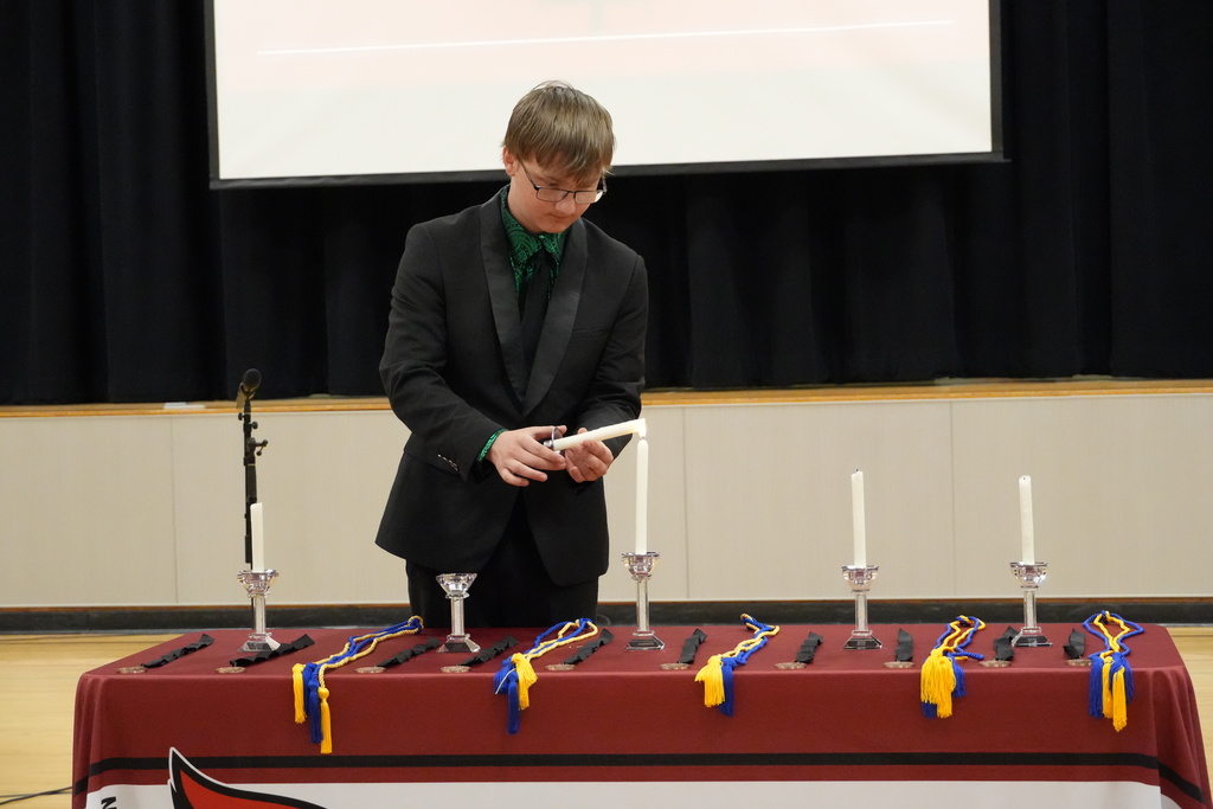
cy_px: 404
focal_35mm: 86
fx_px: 2881
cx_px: 606
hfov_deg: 23.8
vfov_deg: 16.0
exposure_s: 1/250
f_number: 5.6
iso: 8000
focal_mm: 57
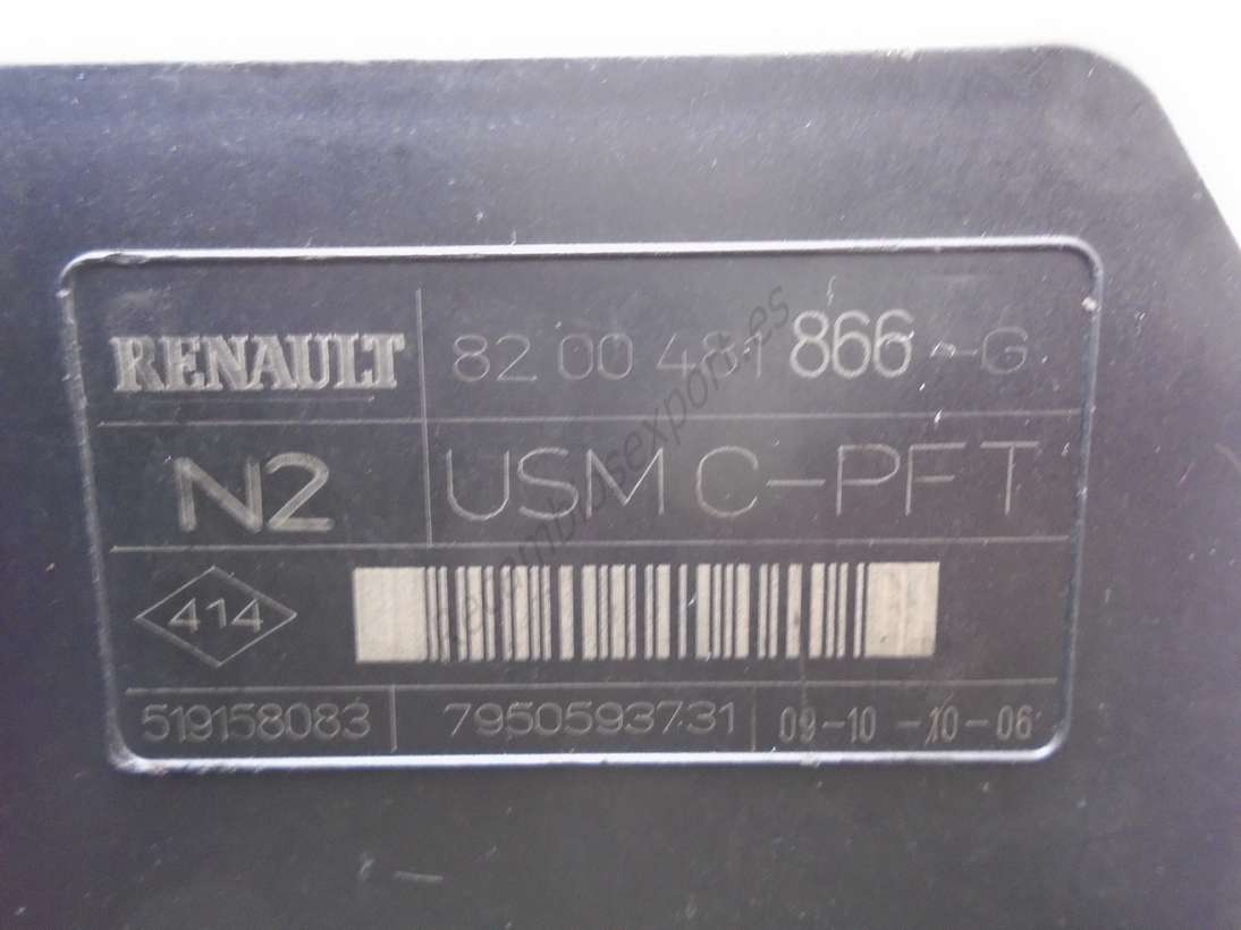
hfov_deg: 67.3
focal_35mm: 26
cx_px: 620
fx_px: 932
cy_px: 465
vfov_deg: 53.0
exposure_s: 1/10
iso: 400
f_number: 3.2
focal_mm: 4.6
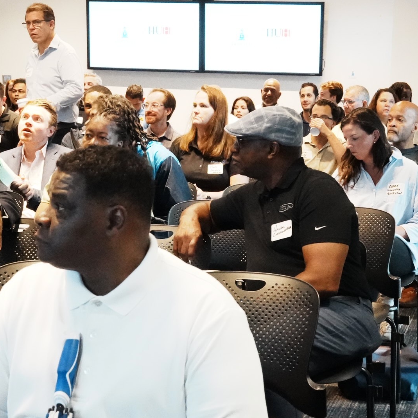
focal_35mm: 90
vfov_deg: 19.3
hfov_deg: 19.3
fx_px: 1230
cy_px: 208
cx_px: 201
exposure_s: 1/200
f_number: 16
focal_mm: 70
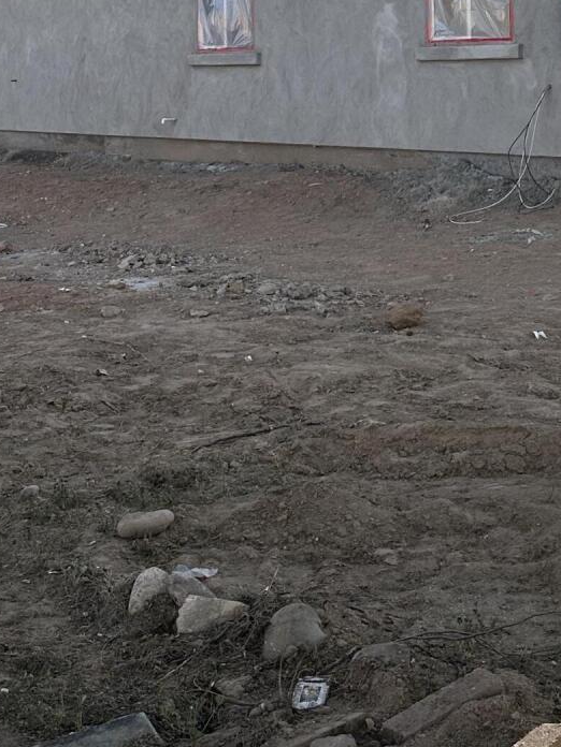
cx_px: 619
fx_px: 1491
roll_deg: +0.1
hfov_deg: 20.3
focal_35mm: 69
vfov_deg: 26.5
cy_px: -17
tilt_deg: +3.7
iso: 80
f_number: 1.78
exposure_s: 1/1751
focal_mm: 6.86
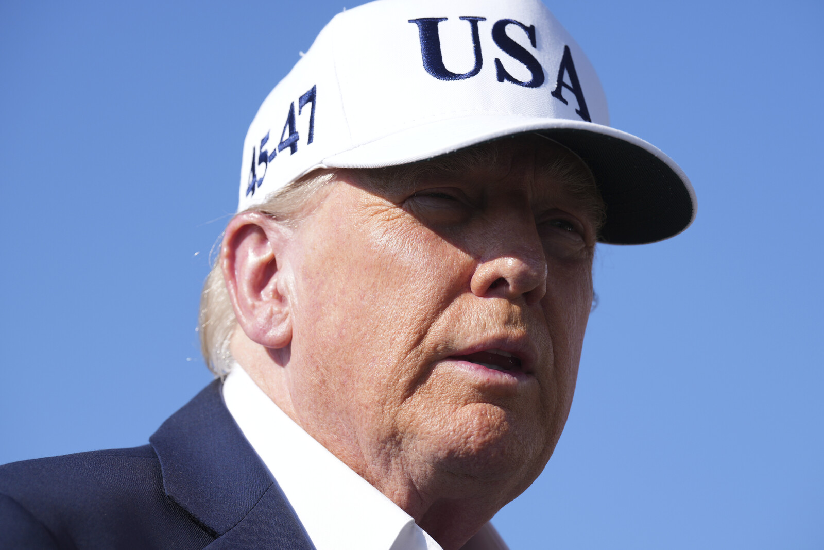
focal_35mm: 158
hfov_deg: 13.0
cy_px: 275
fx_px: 3617
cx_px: 412
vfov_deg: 8.7
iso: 200
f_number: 5.6
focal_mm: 158
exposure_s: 1/1000
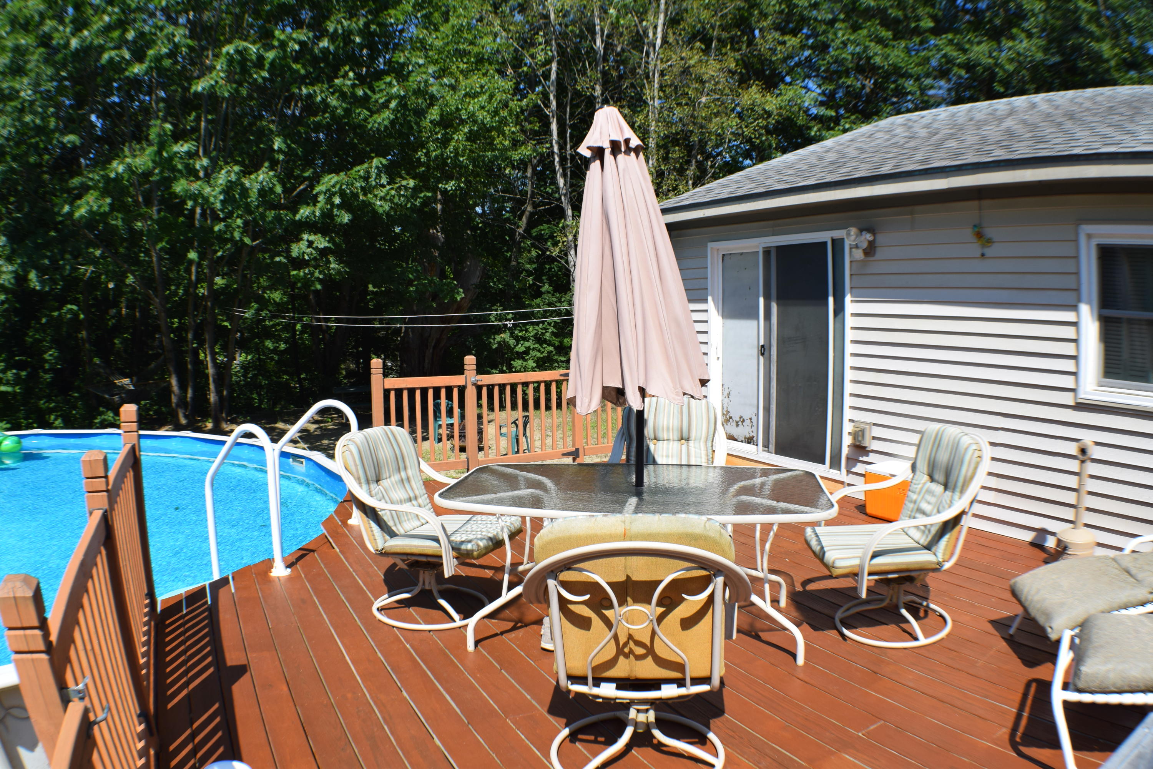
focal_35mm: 36
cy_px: 384
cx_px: 576
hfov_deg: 53.1
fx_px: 1153
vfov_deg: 36.9
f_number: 10
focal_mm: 24
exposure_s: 1/400
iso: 200
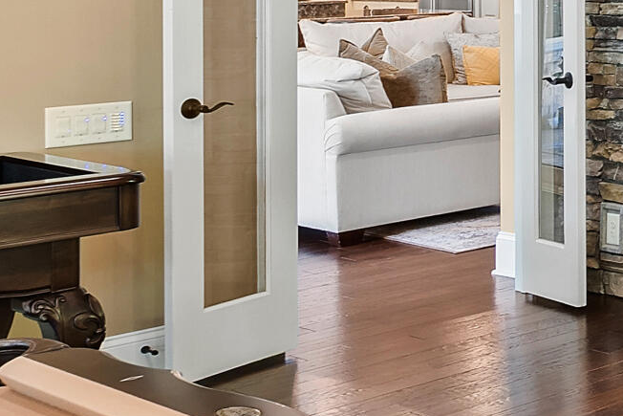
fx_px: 1194
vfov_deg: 18.7
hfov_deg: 18.1
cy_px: -77
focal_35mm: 69
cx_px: 1287
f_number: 9
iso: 100
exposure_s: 3
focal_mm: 10
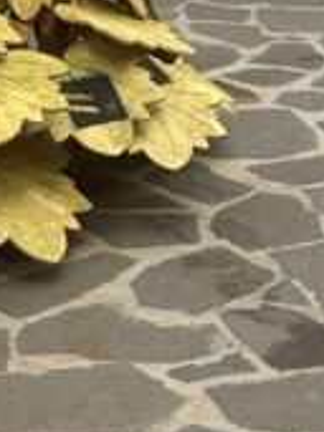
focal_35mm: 144
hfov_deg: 10.1
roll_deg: +2.6
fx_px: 1799
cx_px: -94
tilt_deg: -0.5
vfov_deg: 12.4
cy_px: -384
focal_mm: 6.86
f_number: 1.78
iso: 80
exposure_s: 1/4184
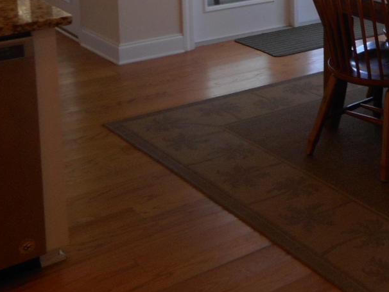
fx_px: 742
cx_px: 404
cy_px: -51
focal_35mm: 66
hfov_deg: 27.4
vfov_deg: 20.9
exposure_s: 1/30
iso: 100
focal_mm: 4.5
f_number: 3.7
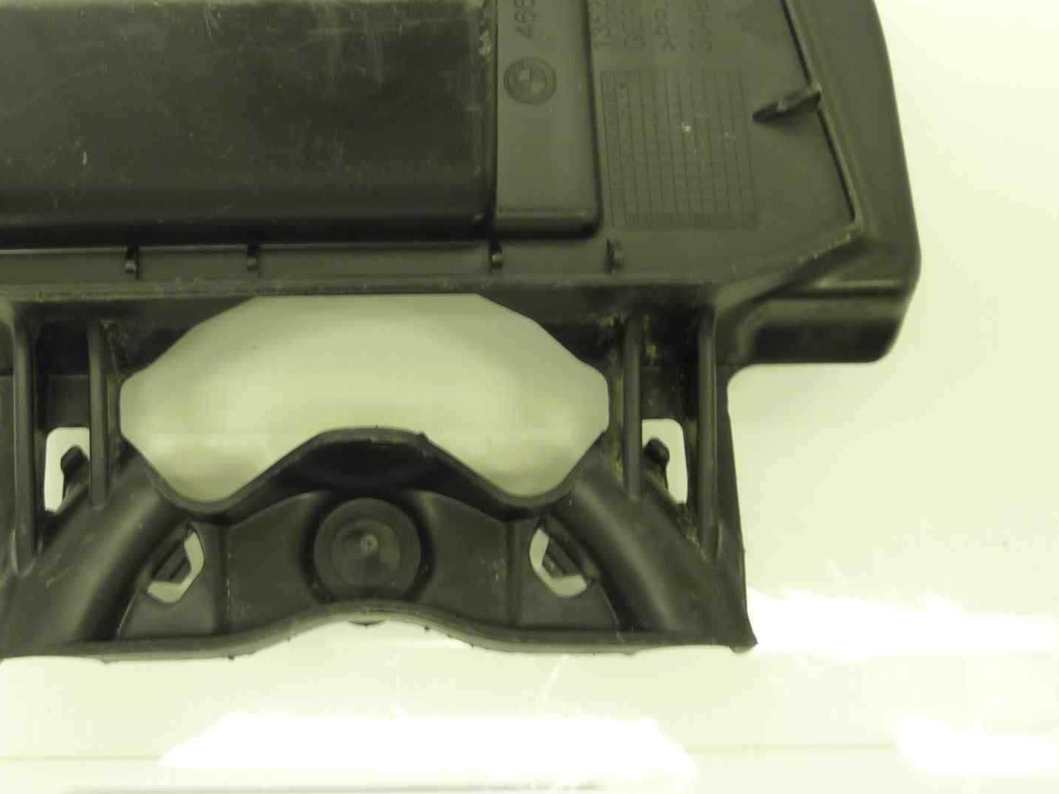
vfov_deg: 32.1
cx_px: 366
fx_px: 1377
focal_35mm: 45
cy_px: 327
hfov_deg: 41.6
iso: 125
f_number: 3.3
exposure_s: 1/13
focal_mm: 4.1
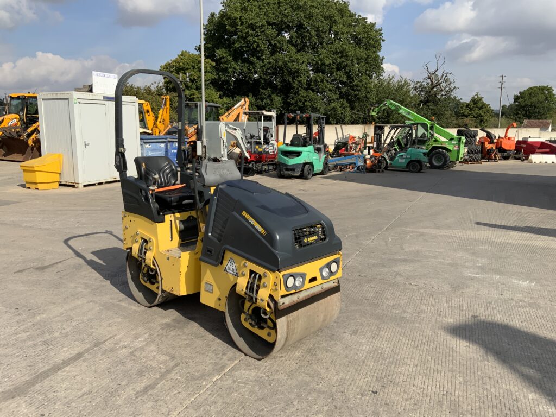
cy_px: 208
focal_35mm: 29
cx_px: 278
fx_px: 466
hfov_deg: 61.7
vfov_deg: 48.2
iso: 16
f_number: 1.8
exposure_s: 1/2320
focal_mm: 3
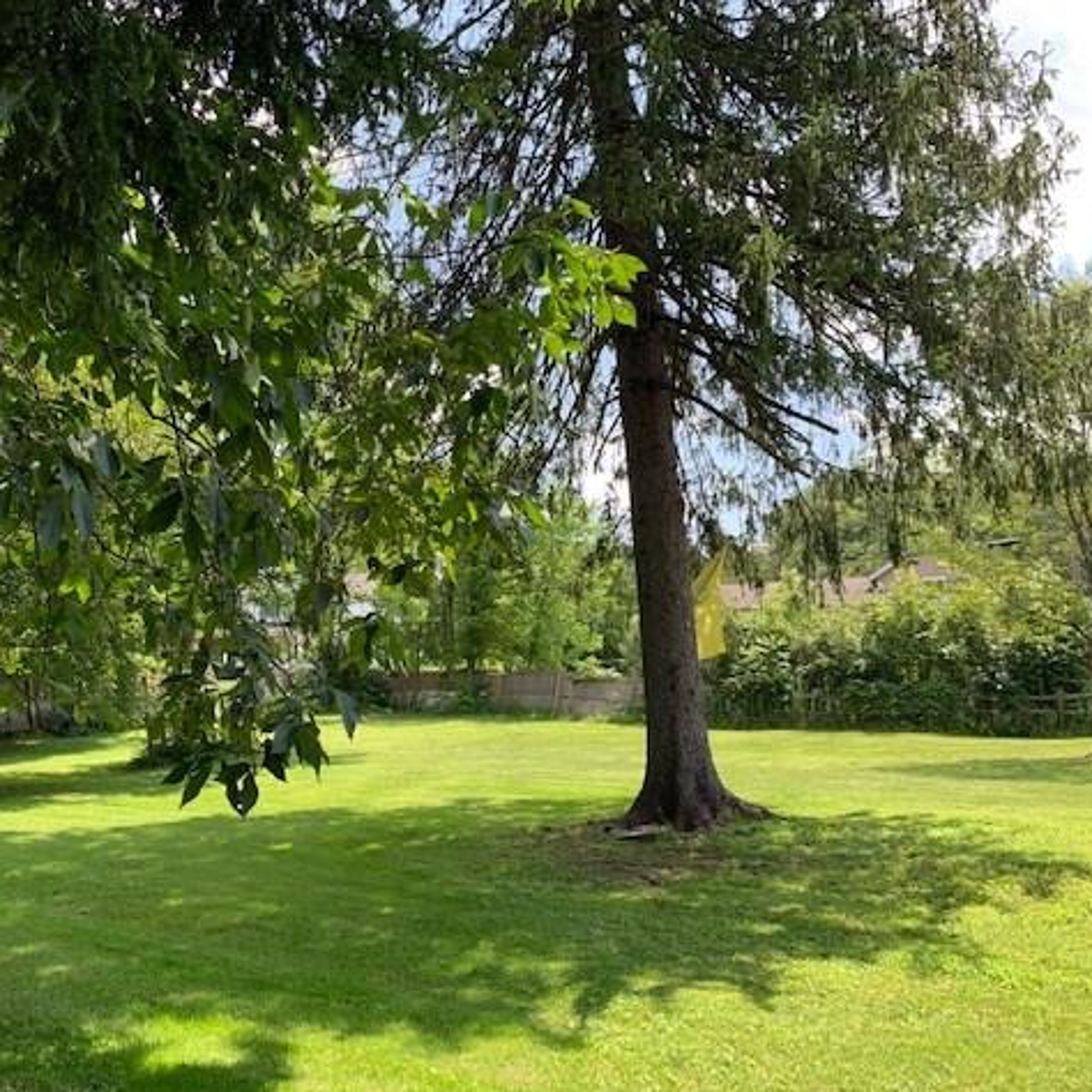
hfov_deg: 51.9
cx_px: 403
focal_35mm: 31
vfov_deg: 52.5
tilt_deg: +10.4
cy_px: 548
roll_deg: -1.4
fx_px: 1106
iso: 25
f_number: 1.8
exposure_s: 1/431
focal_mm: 4.25
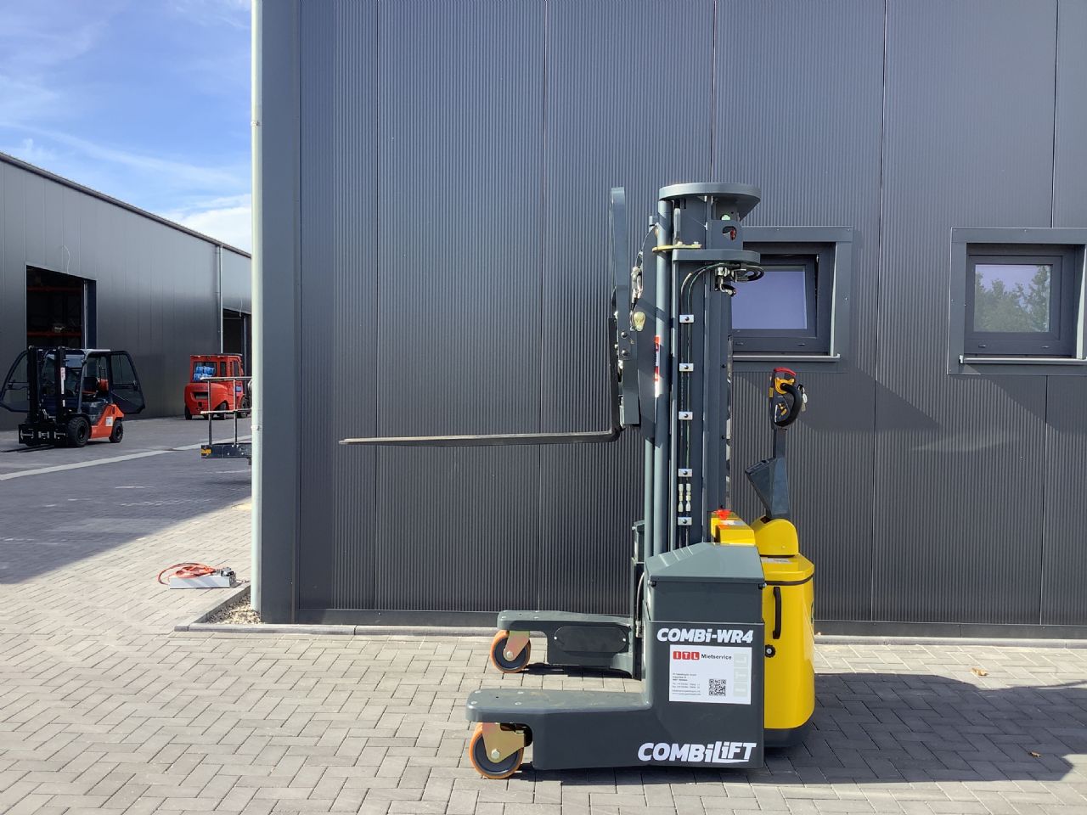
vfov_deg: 45.4
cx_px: 544
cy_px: 408
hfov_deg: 58.4
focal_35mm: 31
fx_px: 973
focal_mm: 3.3
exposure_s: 1/267
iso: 25
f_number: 2.4
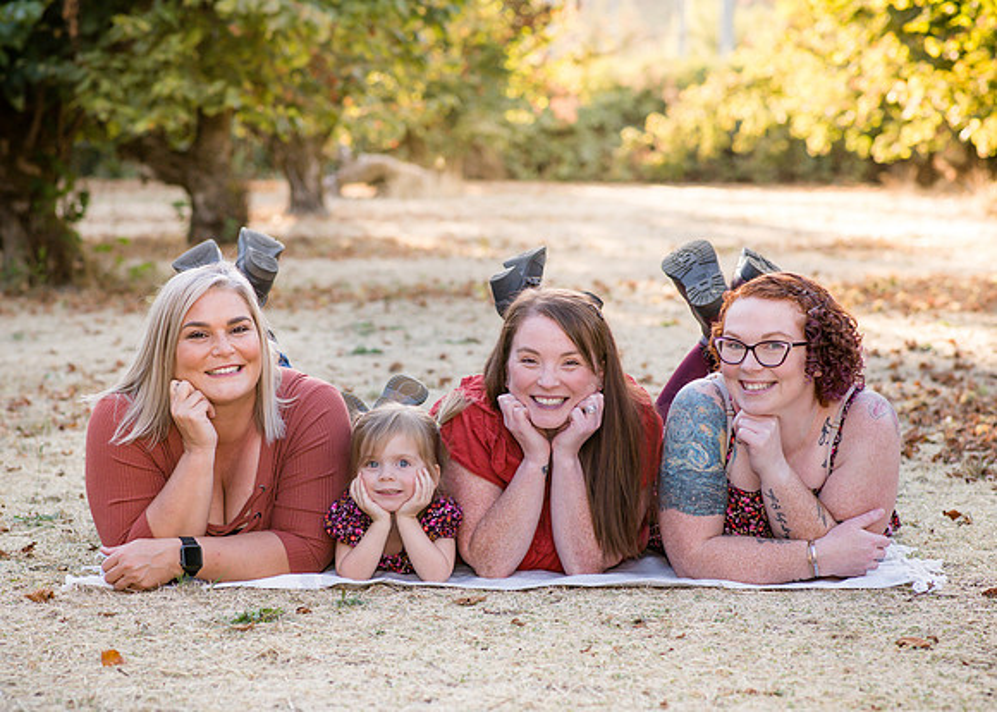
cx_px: 428
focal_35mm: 109
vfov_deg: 13.2
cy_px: 400
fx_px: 3082
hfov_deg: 18.4
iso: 800
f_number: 4.5
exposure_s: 1/400
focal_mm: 85
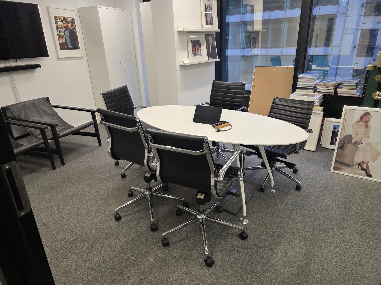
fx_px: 253
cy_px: 142
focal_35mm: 23
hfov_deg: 73.9
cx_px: 190
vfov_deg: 58.9
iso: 250
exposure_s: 1/100
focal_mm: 6.3
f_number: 1.7
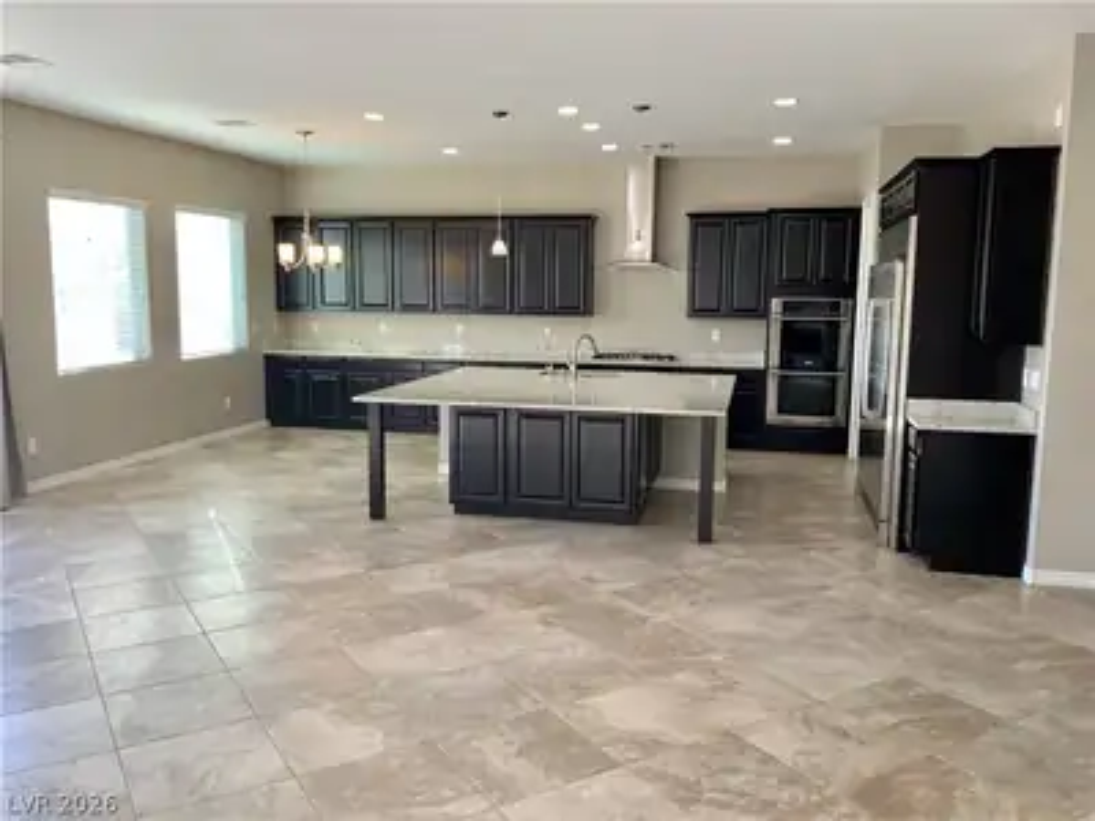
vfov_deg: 48.2
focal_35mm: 29
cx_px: 548
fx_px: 917
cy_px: 410
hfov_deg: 61.7
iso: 40
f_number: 1.8
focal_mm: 3
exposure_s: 1/120
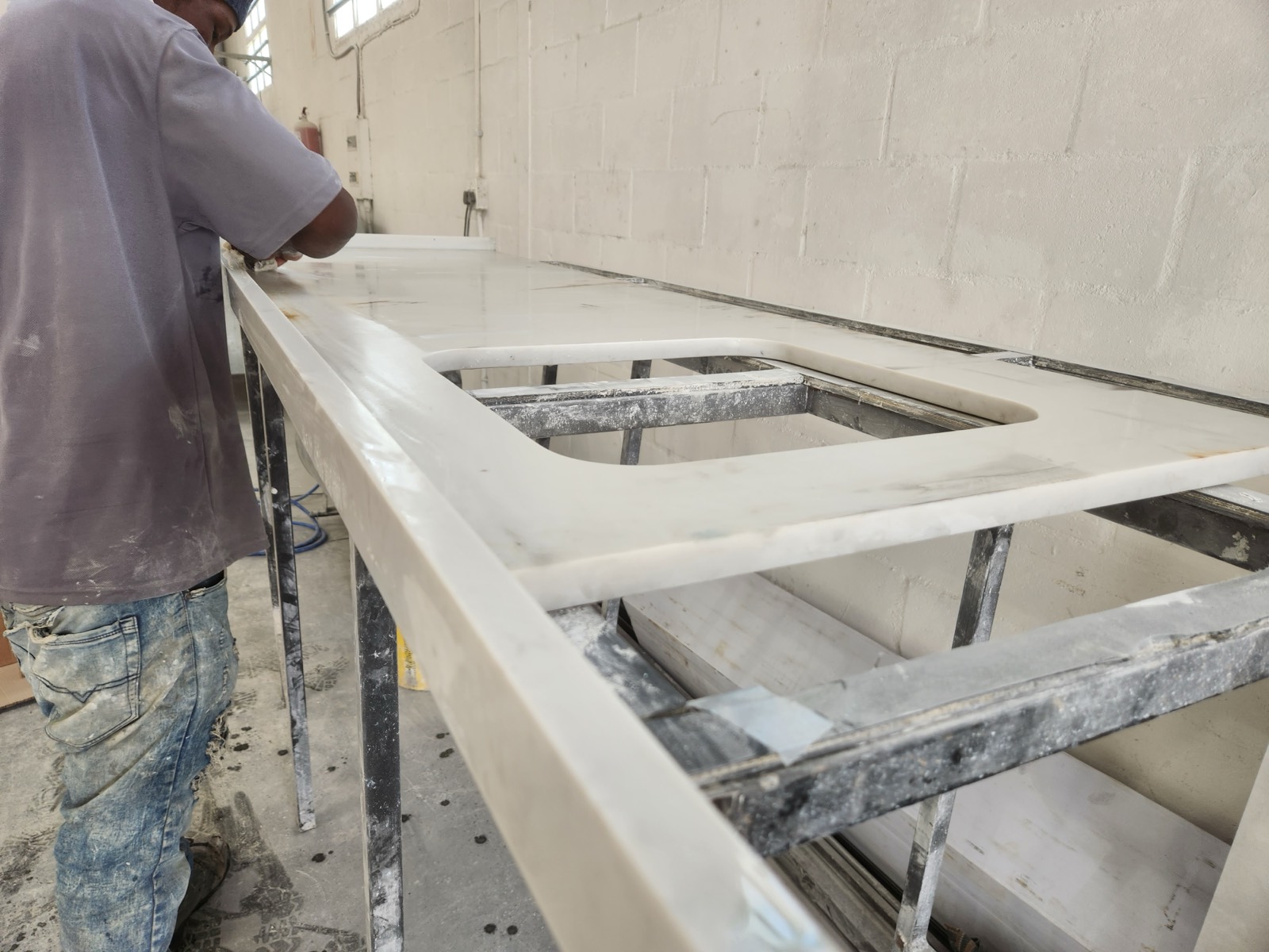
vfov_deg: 58.9
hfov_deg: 73.9
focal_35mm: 23
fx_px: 843
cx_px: 634
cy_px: 476
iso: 50
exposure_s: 1/100
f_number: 1.8
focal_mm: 5.4
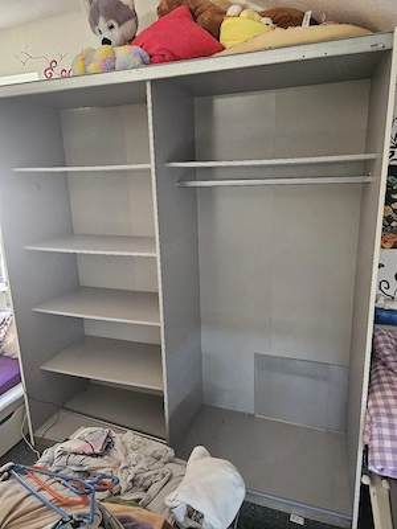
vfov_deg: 73.9
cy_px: 264
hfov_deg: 58.9
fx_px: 352
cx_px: 198
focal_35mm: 23
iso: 500
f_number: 1.7
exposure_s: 1/33.4
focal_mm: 6.3
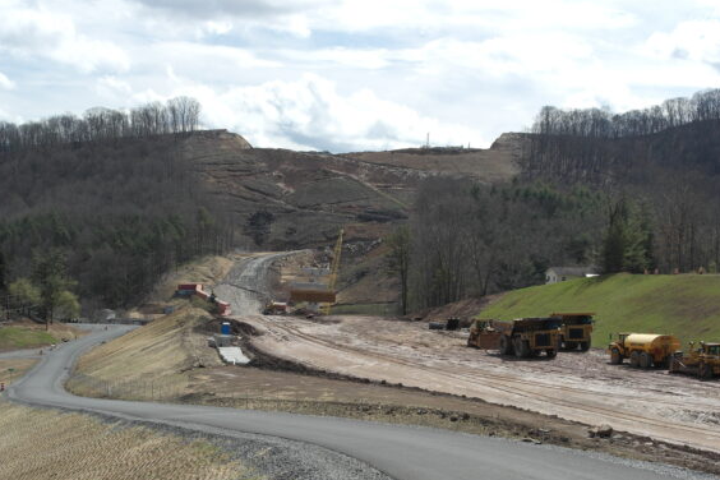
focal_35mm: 49
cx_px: 378
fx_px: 980
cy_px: 326
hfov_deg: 40.3
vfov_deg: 27.3
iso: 100
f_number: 7.1
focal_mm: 24
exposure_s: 1/320
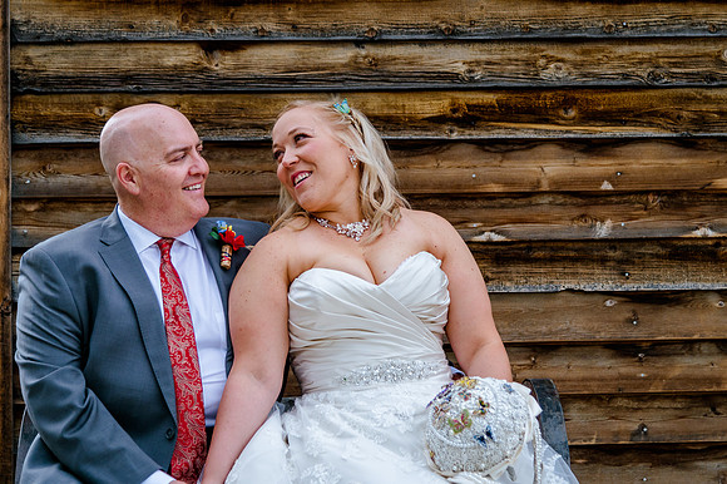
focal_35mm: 95
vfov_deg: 14.3
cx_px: 408
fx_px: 1926
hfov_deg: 21.4
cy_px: 188
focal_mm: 78
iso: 640
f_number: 4
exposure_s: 1/500
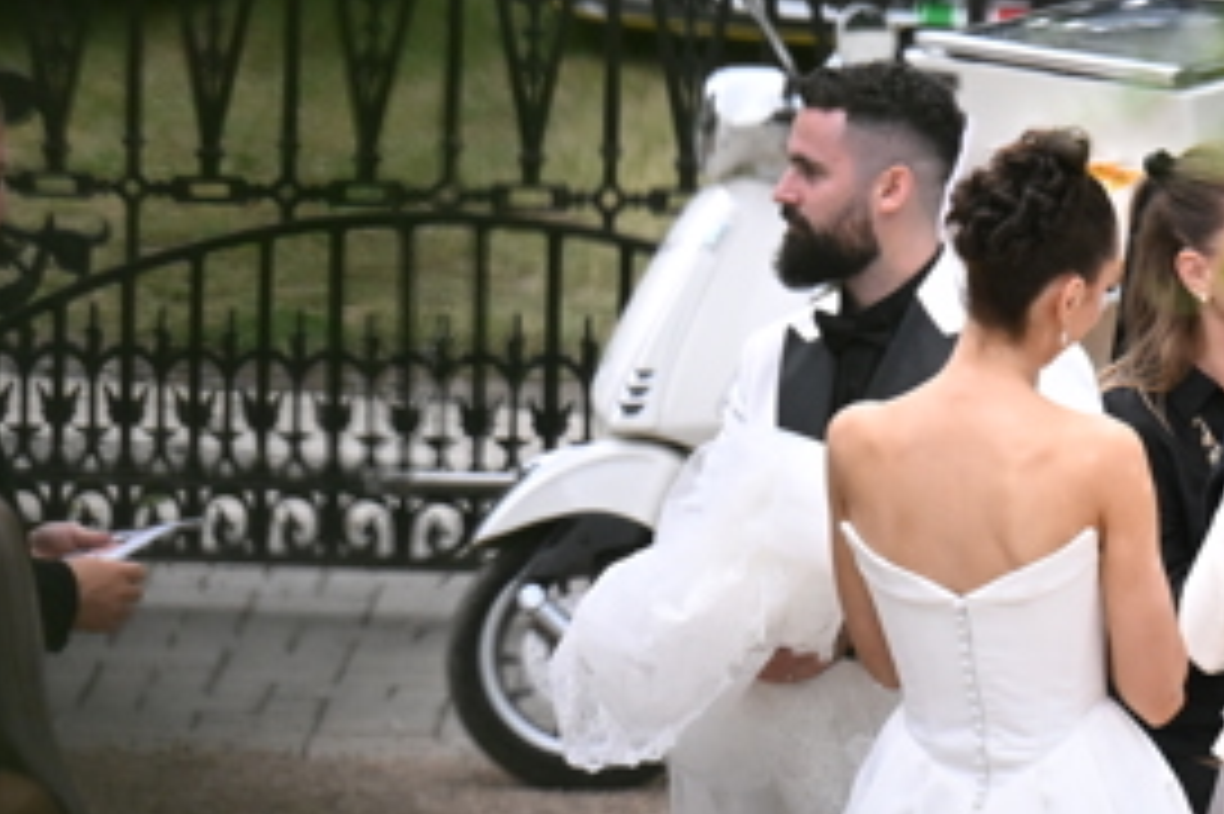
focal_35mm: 703
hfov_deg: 2.9
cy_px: 564
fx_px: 23887
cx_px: 1174
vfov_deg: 2.0
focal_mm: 185
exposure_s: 1/640
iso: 2000
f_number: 4.5
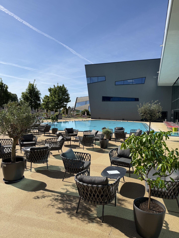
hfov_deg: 56.8
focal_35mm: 24
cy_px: 119
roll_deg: -1.9
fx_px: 165
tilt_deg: -2.4
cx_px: 90
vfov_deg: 71.6
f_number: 1.78
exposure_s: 1/5319
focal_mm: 6.76
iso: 80
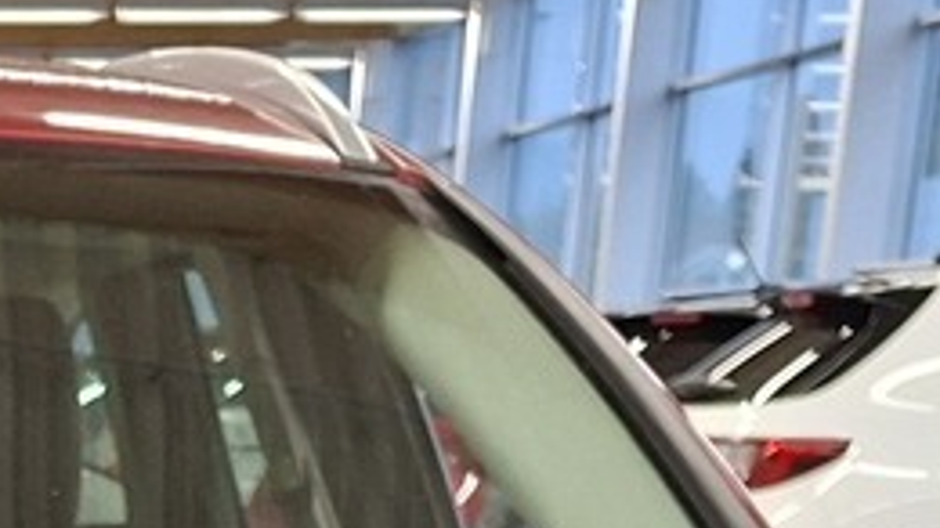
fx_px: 3463
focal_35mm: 139
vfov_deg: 7.1
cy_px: 1924
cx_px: -445
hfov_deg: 14.5
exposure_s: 1/60
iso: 160
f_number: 1.8
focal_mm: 5.54
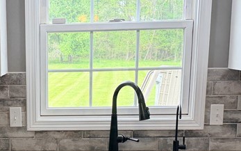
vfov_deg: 17.0
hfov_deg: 26.5
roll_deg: +1.2
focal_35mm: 75
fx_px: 493
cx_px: 22
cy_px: 156
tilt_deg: -12.0
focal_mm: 6.76
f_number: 1.78
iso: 125
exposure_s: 1/120
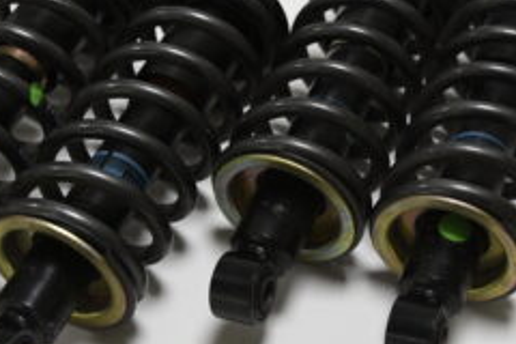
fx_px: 1147
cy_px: 116
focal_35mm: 80
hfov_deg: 25.3
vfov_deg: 17.0
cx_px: 231
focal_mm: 24
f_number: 2.8
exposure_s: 1/100
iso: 320
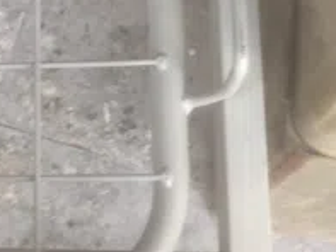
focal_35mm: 91
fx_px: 884
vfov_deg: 16.3
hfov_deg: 20.3
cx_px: -53
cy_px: 135
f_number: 1.8
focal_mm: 3.99
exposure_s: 1/50
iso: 20
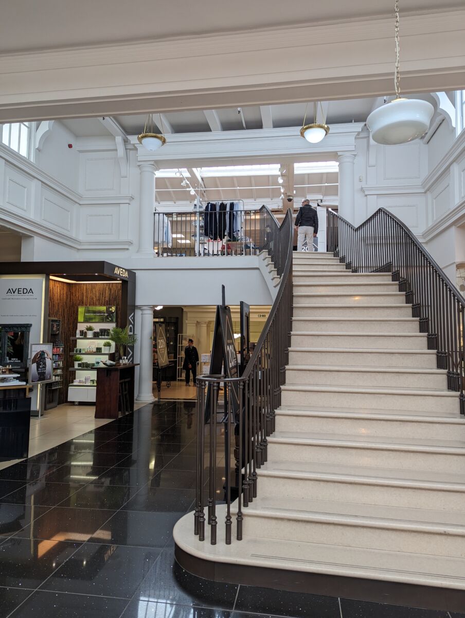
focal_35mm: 24
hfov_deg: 57.0
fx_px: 429
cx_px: 232
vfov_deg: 71.5
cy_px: 309
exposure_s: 1/89.4
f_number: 1.85
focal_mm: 6.81
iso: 54
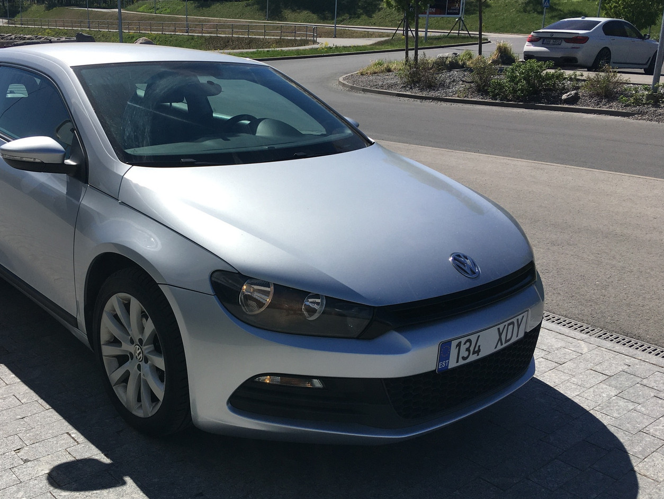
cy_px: 261
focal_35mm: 37
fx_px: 710
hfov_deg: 49.6
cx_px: 246
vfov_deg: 38.7
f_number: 2.2
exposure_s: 1/2481
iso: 25
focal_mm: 4.15
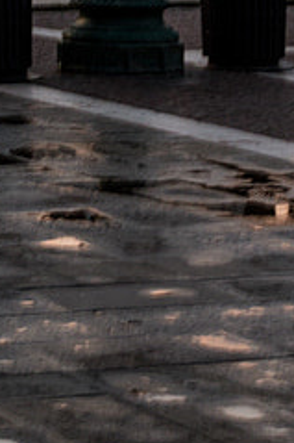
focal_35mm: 228
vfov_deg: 9.0
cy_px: 9
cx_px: -283
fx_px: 2797
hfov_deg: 5.9
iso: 320
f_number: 8
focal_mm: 34
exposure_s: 1/10
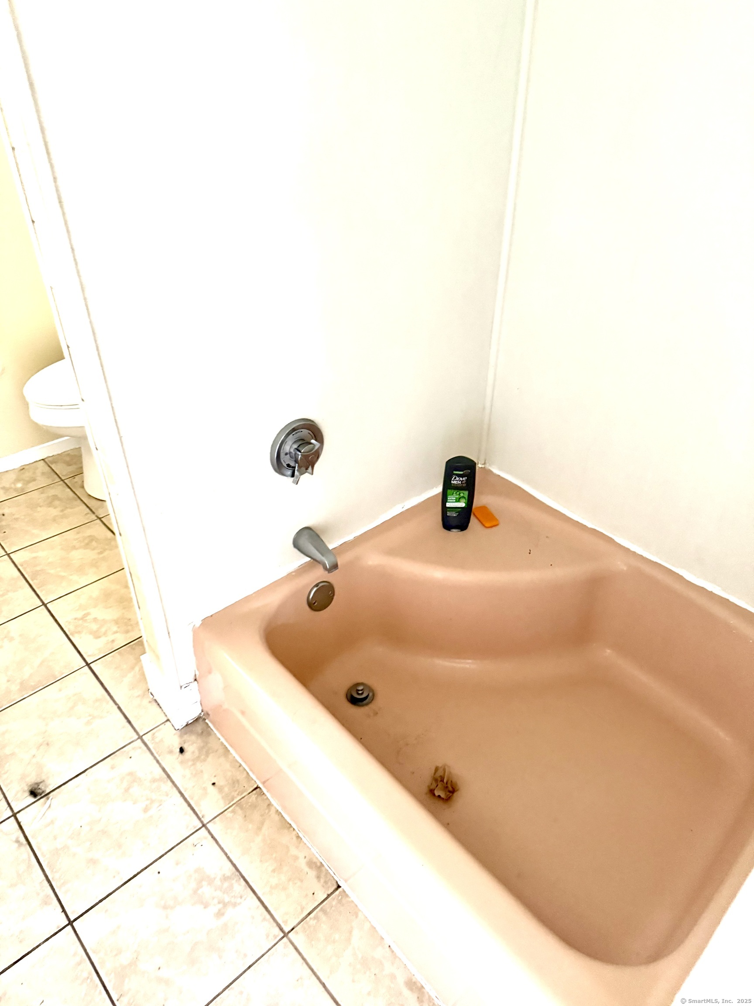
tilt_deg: -37.7
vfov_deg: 71.6
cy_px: 503
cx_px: 377
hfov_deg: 56.8
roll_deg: -1.4
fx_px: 697
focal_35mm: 24
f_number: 1.78
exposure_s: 1/59
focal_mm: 6.76
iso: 800
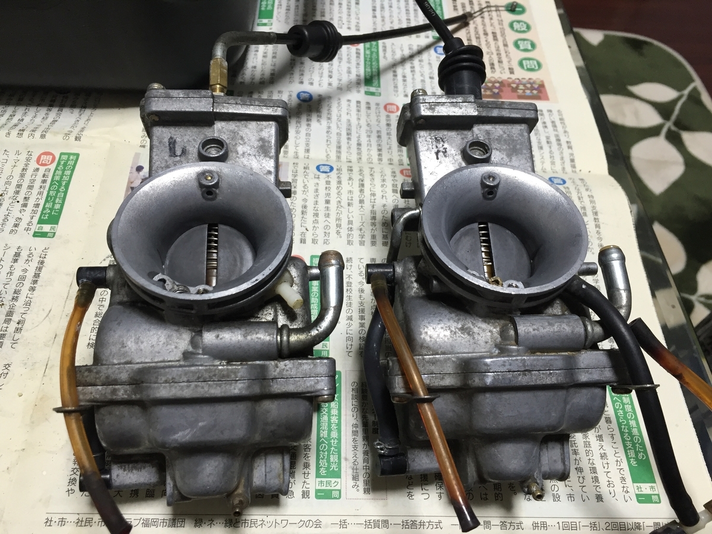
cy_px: 267
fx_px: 596
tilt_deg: -54.2
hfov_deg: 61.7
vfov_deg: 48.2
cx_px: 356
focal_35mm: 29
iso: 80
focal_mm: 4.15
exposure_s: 1/30
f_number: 2.2
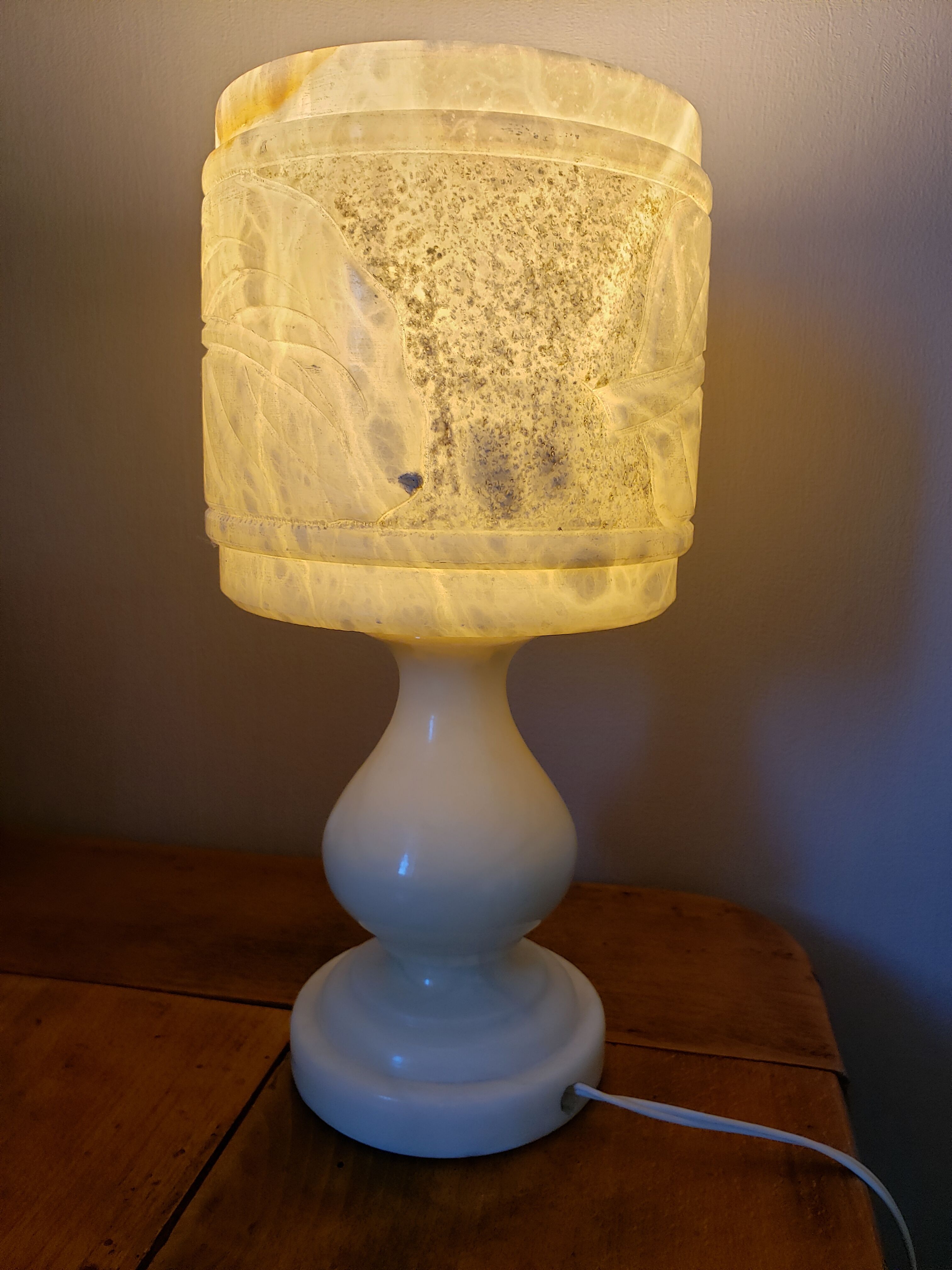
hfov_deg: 53.1
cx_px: 476
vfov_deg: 67.3
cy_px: 635
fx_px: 953
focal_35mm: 26
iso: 100
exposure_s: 1/100
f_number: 2.4
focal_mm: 4.3
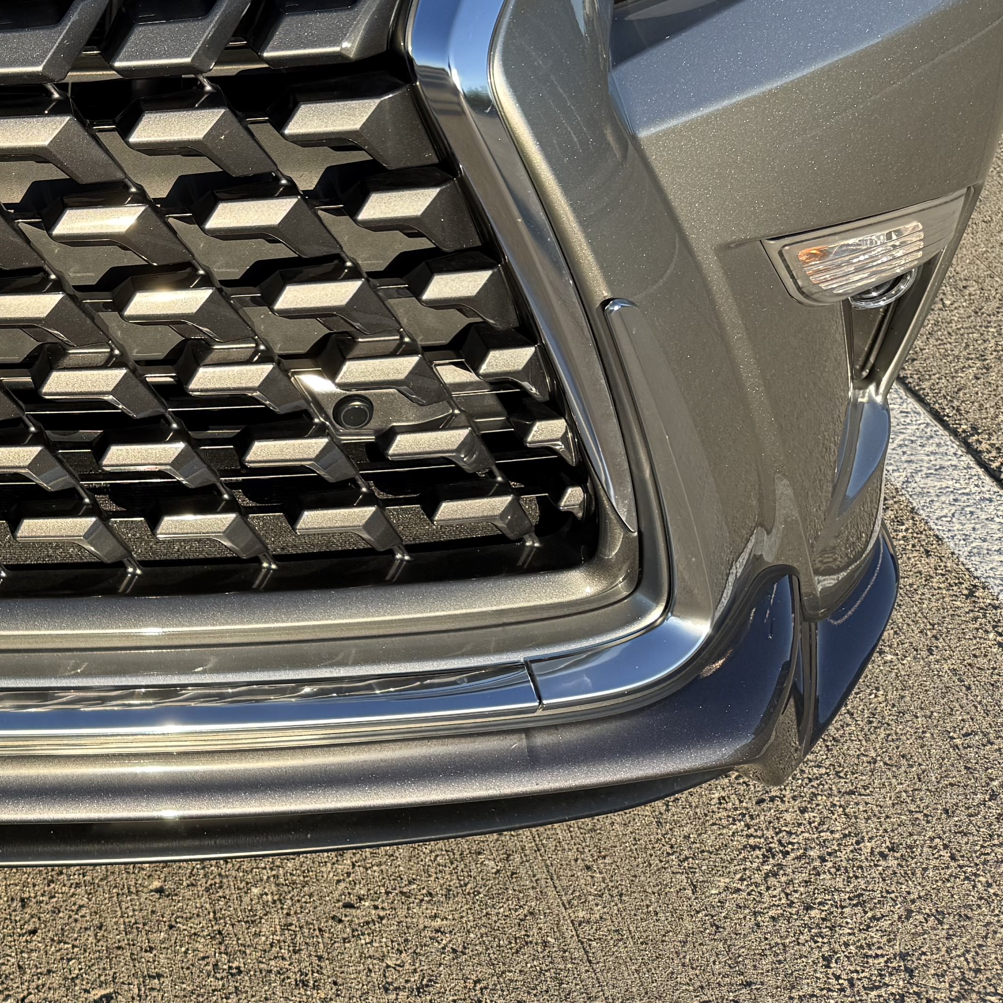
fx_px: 1901
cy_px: 78
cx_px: -277
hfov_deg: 25.7
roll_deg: -0.4
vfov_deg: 28.3
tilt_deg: -23.5
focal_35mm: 58
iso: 80
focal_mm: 6.76
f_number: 1.78
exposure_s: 1/1271
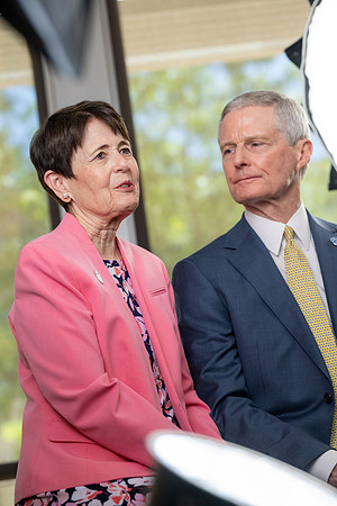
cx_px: 168
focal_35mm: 100
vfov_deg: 20.4
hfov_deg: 13.7
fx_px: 1404
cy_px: 253
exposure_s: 1/250
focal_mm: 100
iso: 2000
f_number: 4.5
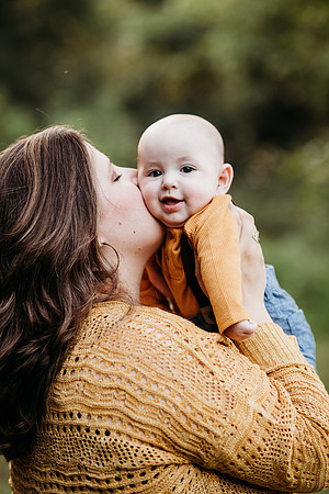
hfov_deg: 16.1
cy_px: 247
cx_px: 164
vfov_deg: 23.9
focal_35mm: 85
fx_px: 1165
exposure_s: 1/200
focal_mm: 85
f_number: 2.2
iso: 320
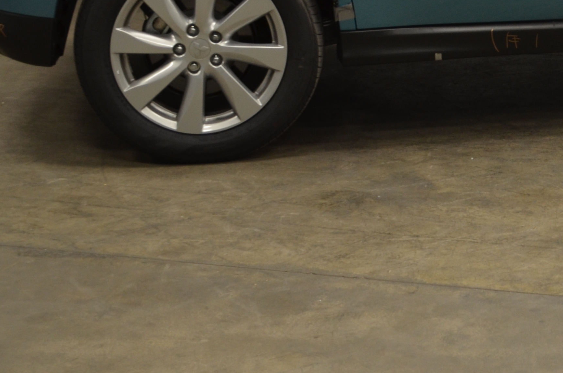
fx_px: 1733
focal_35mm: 111
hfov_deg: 17.7
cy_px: -87
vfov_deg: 12.0
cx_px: 644
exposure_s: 1/80
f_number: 4.2
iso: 400
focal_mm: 26
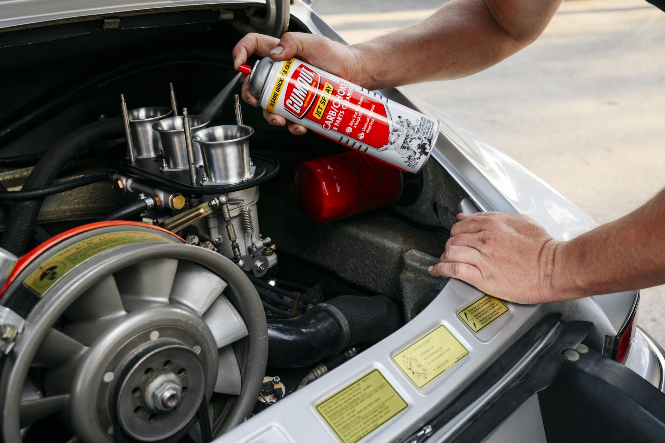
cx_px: 332
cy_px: 222
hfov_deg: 49.6
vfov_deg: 34.2
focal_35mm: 39
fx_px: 720
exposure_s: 1/100
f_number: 5
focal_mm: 39
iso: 250
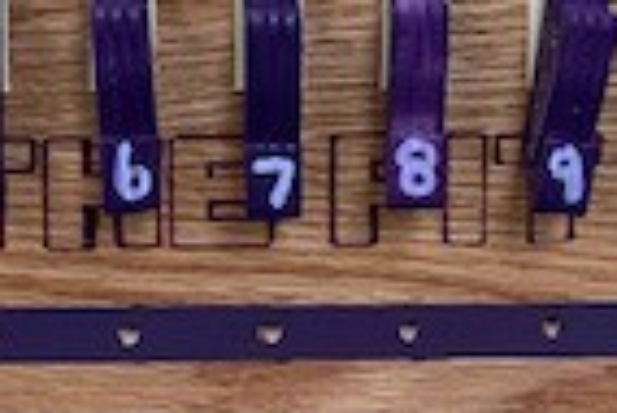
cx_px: 261
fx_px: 2093
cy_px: -439
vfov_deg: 10.3
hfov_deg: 16.8
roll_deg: -0.2
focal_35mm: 122
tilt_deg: -28.5
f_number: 1.8
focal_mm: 4.25
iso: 125
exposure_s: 1/50
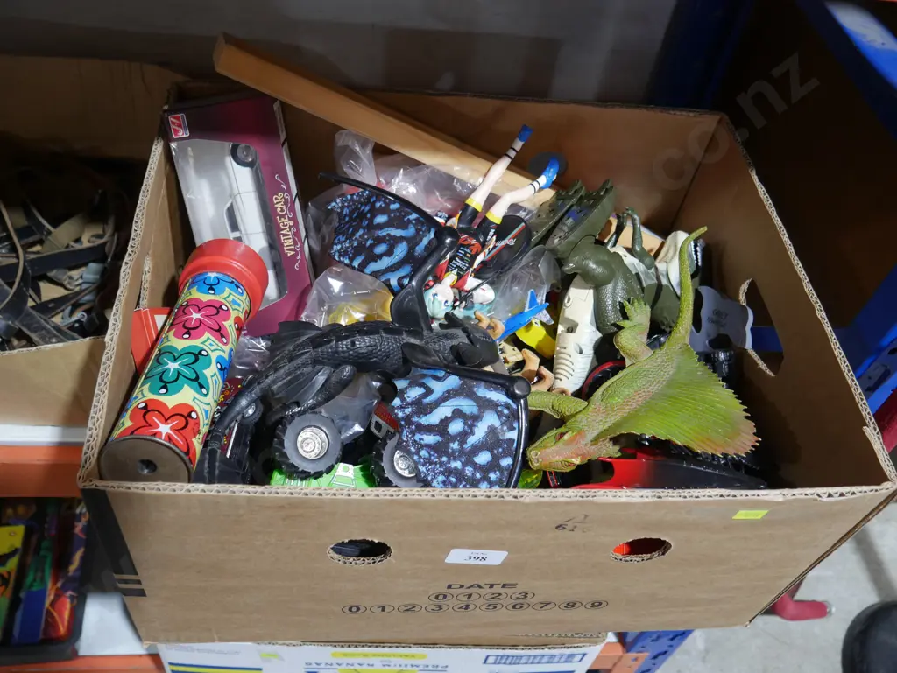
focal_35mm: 30
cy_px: 336
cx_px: 448
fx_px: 778
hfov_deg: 59.9
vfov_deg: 46.8
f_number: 3.6
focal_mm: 15
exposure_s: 1/60
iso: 500
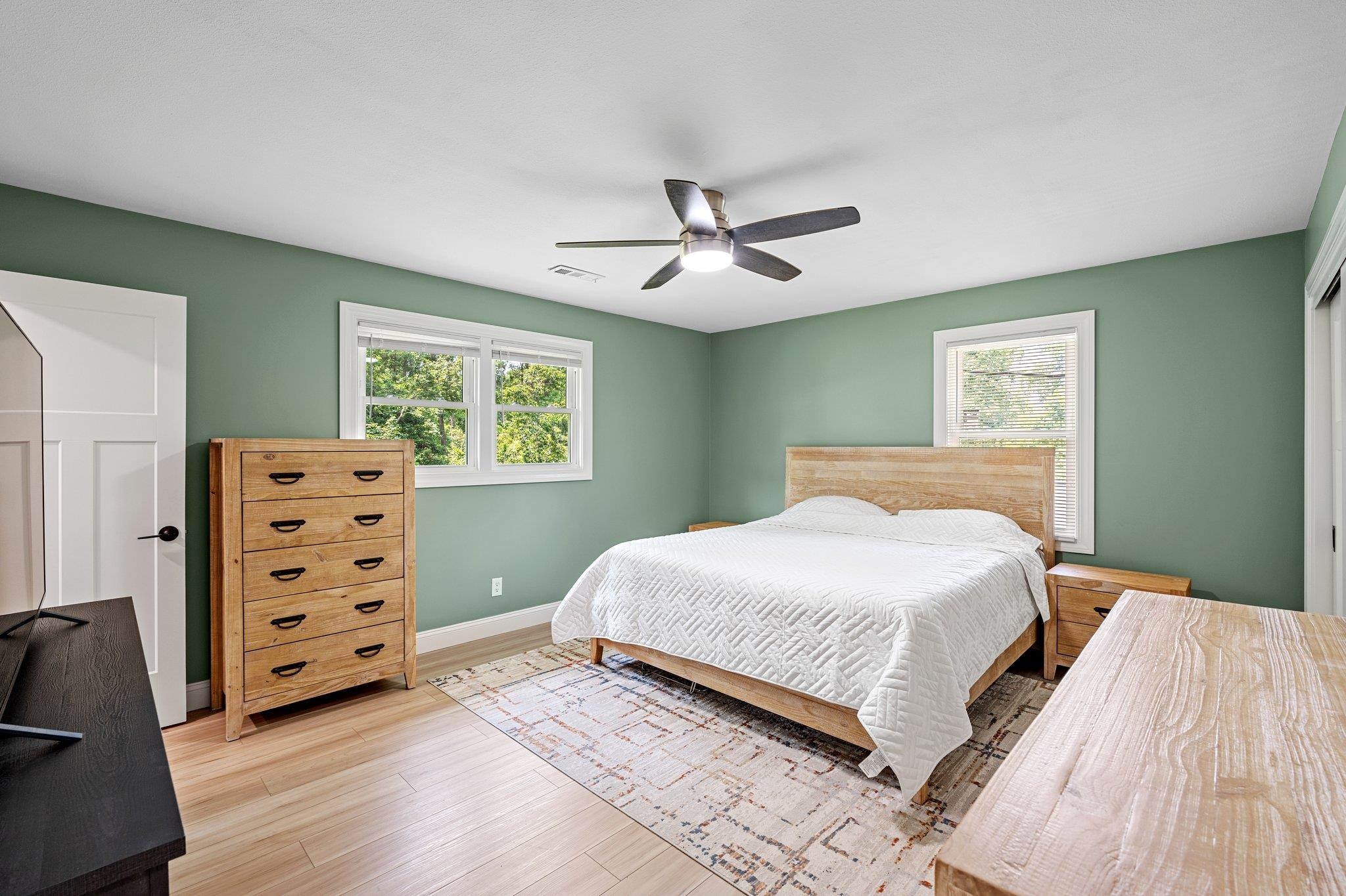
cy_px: 448
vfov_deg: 73.7
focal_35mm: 16
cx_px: 673
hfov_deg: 96.7
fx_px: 598
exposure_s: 1/4
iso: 250
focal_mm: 16
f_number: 9
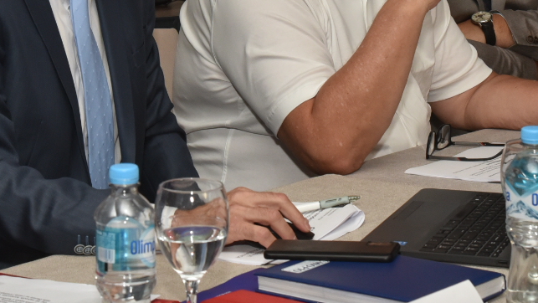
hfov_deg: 16.3
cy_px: -65
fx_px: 1883
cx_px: 254
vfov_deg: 9.1
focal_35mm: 132
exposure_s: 1/100
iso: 1600
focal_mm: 50
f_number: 8
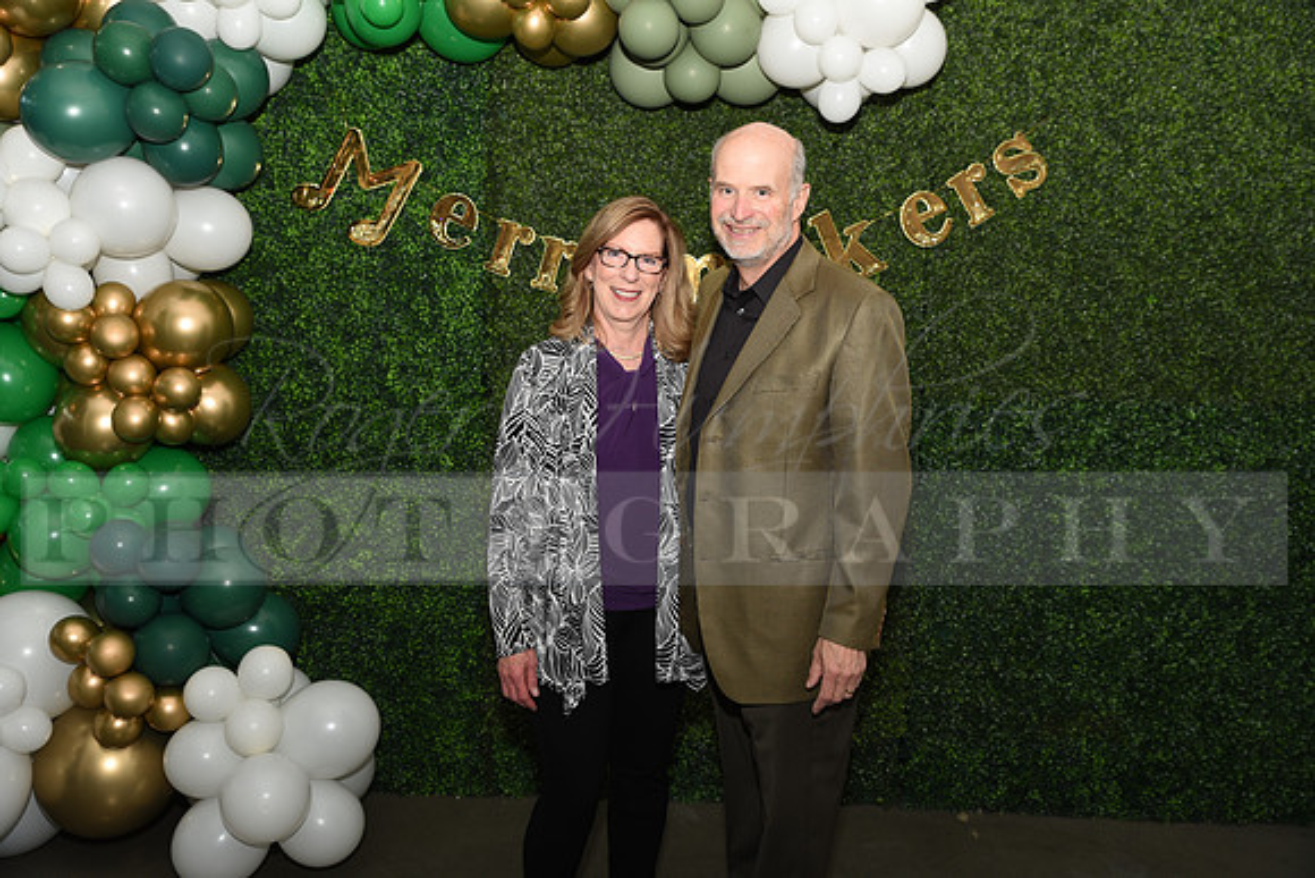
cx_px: 658
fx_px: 1169
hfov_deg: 58.7
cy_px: 439
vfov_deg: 41.1
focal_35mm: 32
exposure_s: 1/60
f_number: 4
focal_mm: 32
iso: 100
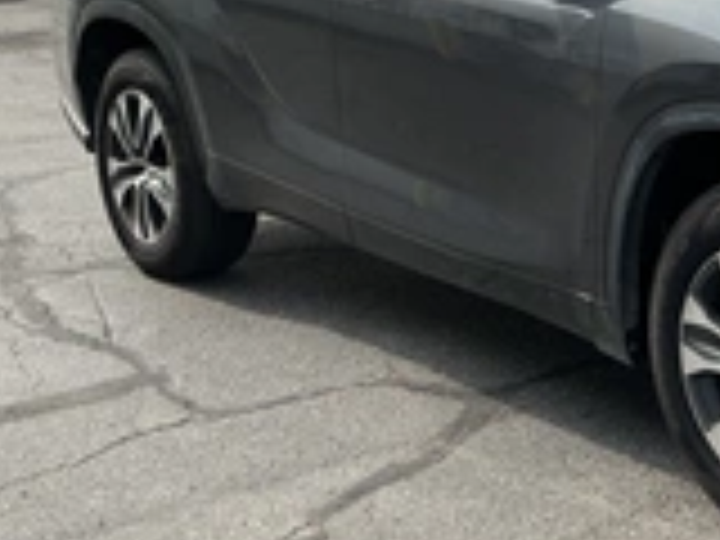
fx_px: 1456
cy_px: 94
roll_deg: +3.0
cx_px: 824
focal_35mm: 70
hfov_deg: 25.4
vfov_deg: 20.7
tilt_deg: -7.4
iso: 25
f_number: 1.8
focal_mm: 3
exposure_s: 1/1055
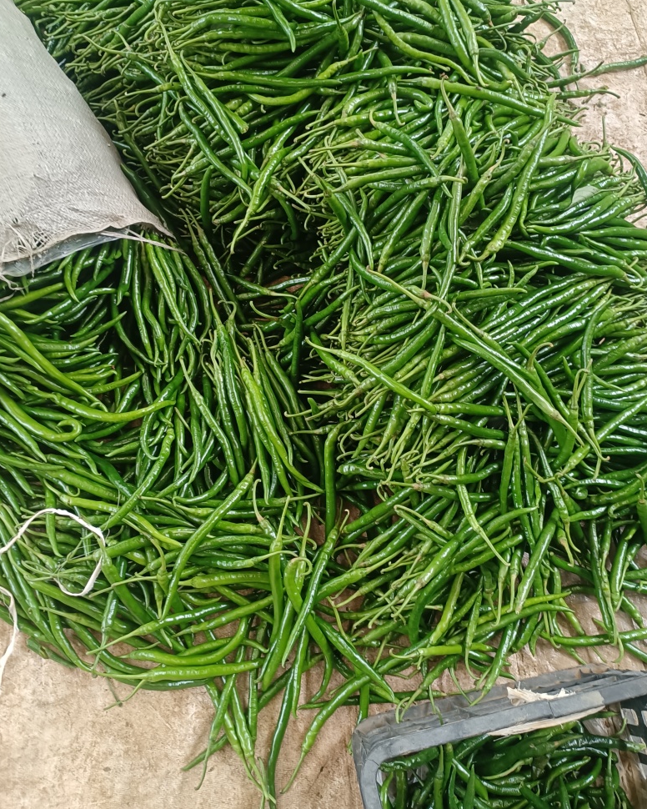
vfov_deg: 60.3
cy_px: 366
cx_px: 328
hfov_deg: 50.0
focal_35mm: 29
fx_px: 694
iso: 183
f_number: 1.9
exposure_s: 1/50
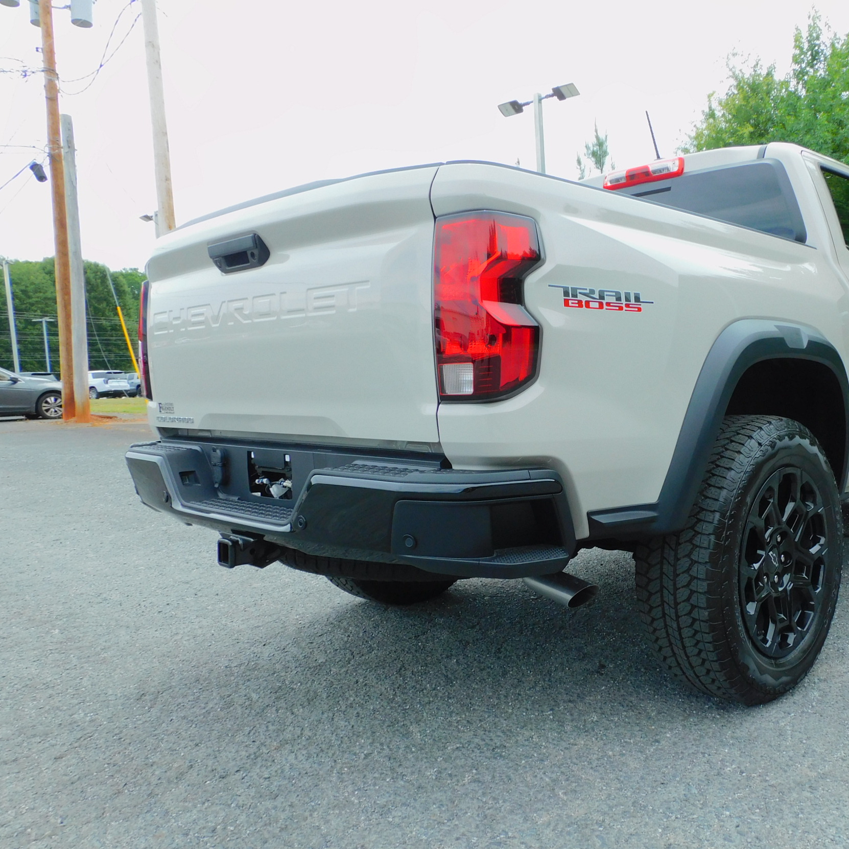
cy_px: 426
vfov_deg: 55.6
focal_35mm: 29
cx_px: 568
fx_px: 805
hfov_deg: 54.5
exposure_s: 1/500
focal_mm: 4.3
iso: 125
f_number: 3.3
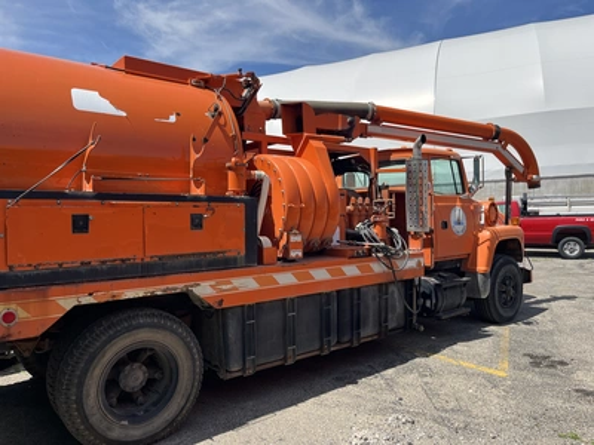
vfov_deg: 53.1
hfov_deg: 67.3
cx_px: 297
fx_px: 446
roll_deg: +3.5
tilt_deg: -1.2
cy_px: 222
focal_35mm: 26
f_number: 1.6
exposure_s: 1/2513
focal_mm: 5.1
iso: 50
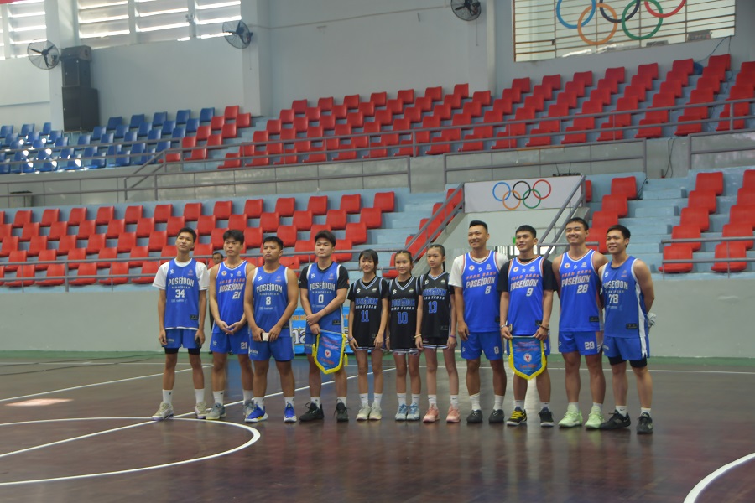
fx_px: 1132
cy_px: 252
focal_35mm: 54
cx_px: 378
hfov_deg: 36.9
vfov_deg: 25.1
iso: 320
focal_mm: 36
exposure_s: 1/25
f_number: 4.2
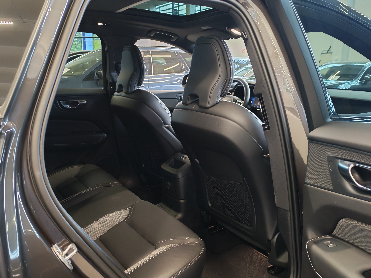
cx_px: 186
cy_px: 139
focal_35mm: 33
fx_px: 354
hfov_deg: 55.4
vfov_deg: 42.9
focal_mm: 6.12
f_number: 1.9
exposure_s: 1/50
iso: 1025
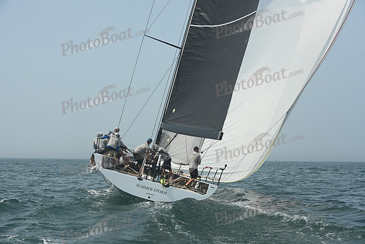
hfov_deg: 28.8
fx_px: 710
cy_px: 122
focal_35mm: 70
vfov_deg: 19.5
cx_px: 182
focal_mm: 70
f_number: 9
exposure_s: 1/1250
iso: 320
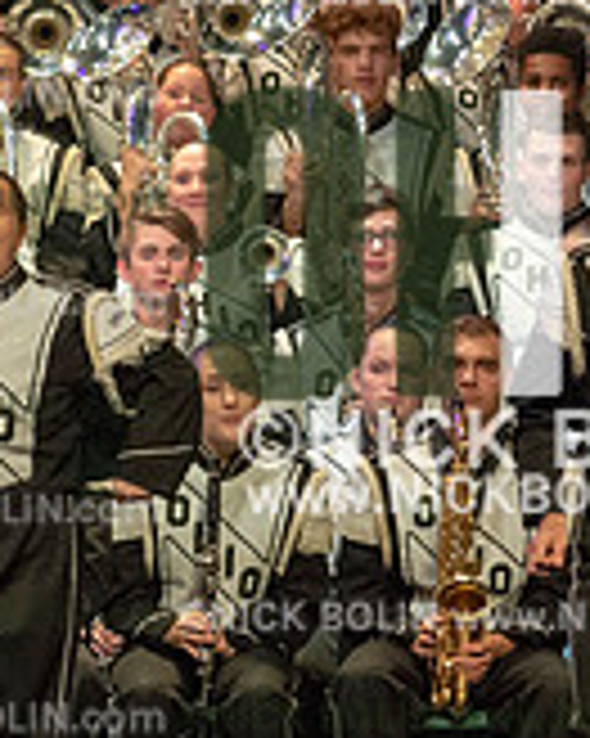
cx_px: 522
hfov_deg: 2.5
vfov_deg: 3.1
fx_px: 13764
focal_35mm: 630
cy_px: 302
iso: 8000
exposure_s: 1/200
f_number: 7.1
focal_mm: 190
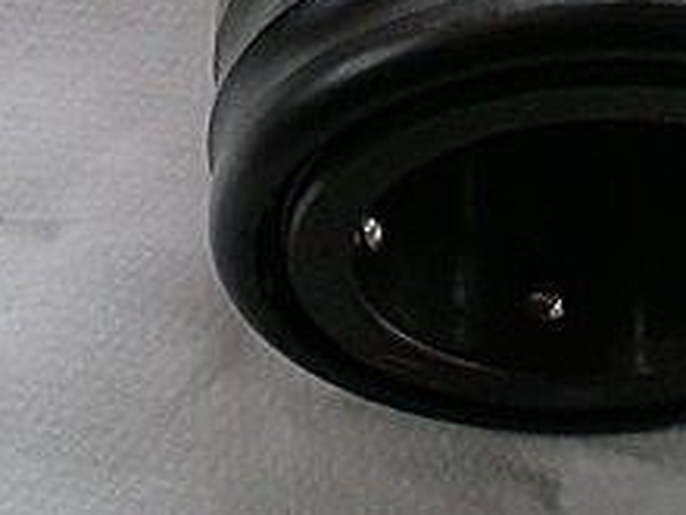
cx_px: 490
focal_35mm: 102
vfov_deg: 14.2
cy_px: -19
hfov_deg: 19.2
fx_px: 2021
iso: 160
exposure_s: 1/60
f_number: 3.1
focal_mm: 6.3
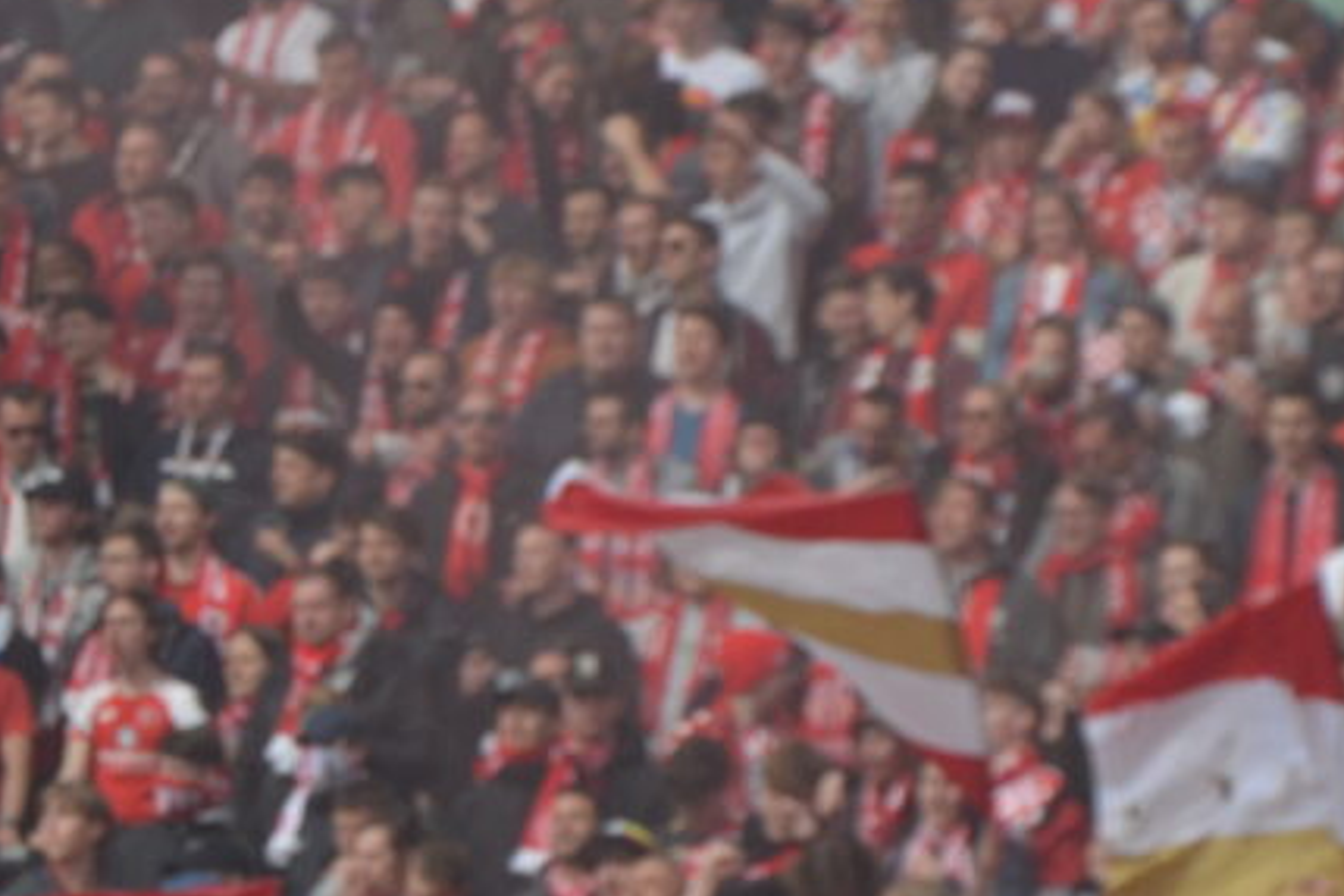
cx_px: 122
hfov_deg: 5.3
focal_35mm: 391
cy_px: 962
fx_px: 14596
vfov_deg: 3.5
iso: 320
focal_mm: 70
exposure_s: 1/500
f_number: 5.6
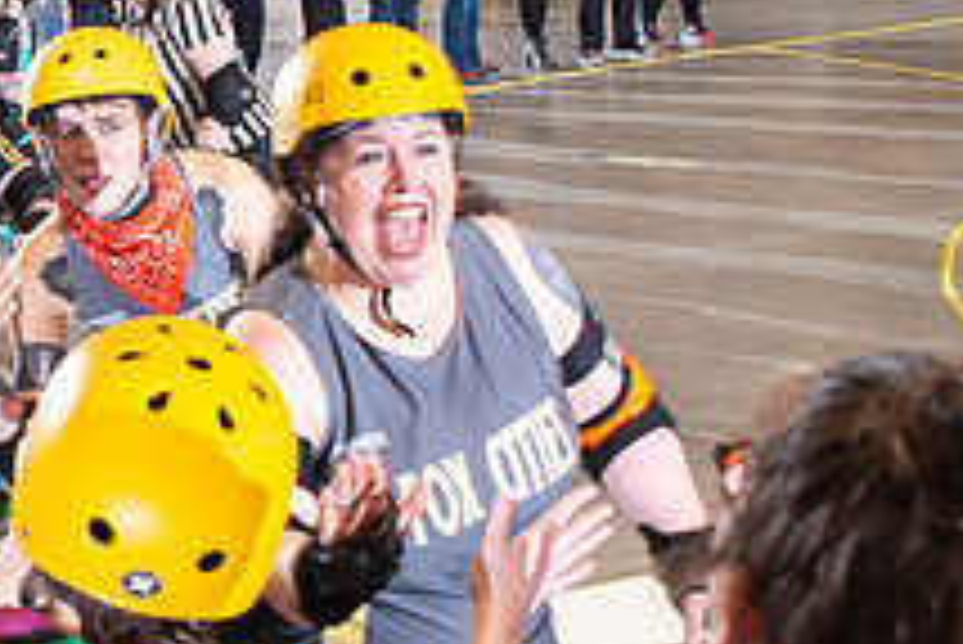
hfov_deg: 23.3
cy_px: 170
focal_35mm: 83
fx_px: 2222
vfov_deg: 16.4
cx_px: -26
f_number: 6.3
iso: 640
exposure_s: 1/160
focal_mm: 24
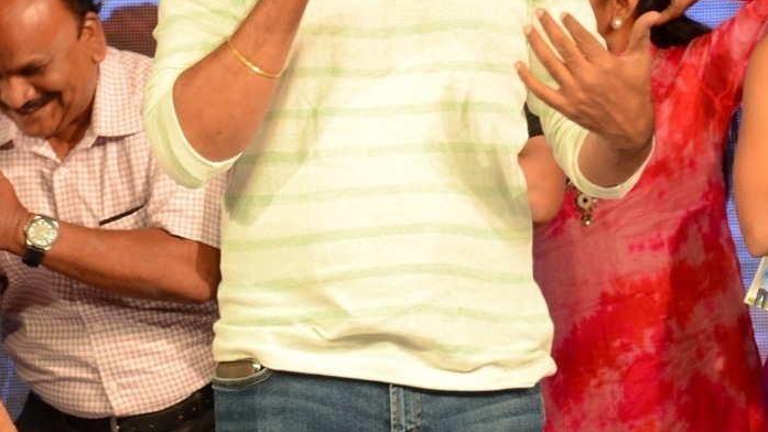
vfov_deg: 4.9
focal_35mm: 250
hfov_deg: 8.6
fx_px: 5087
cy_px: 158
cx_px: 385
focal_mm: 105
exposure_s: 1/125
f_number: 6.3
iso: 1000
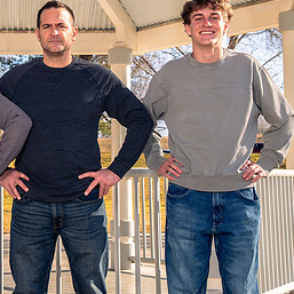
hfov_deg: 17.8
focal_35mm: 96
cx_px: 23
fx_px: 922
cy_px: 90
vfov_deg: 18.0
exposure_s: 1/200
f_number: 8
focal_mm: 50
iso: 250
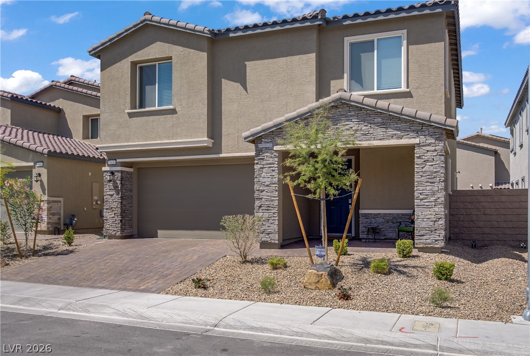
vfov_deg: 40.2
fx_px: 487
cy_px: 178
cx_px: 265
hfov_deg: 57.1
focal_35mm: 33
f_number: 7.1
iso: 100
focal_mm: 22
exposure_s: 1/200
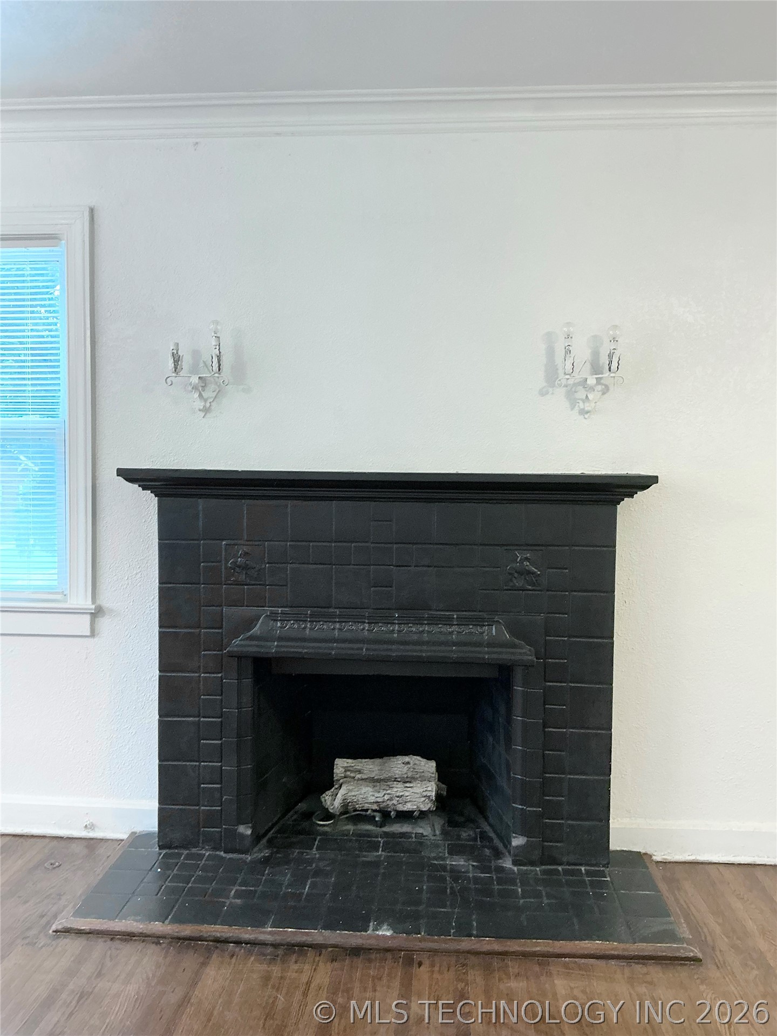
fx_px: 868
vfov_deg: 61.7
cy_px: 518
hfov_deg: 48.2
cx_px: 388
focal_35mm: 29
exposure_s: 1/50
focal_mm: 3
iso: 125
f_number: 1.8
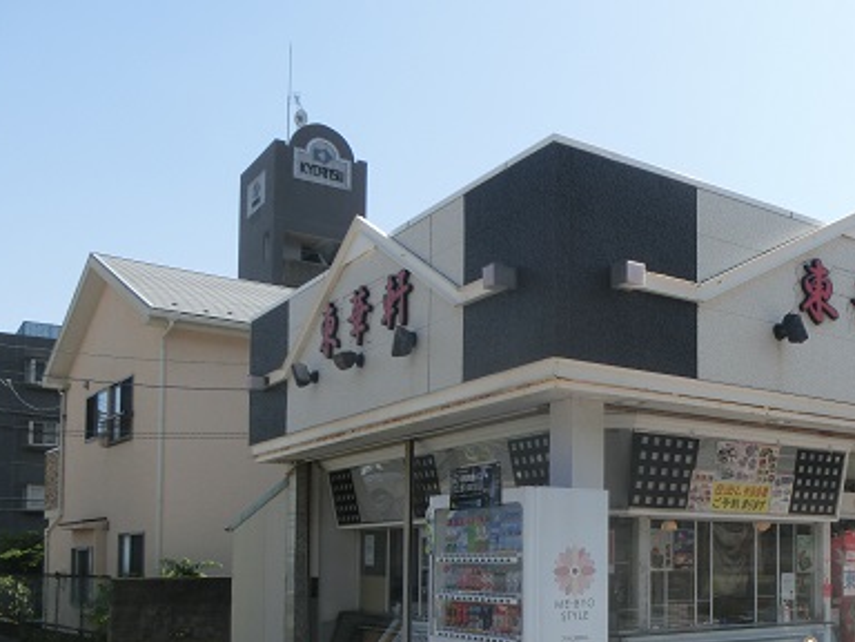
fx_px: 988
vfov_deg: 34.8
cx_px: 686
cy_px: 517
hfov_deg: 44.5
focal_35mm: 40
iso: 80
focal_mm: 4.24
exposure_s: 1/160
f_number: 7.9
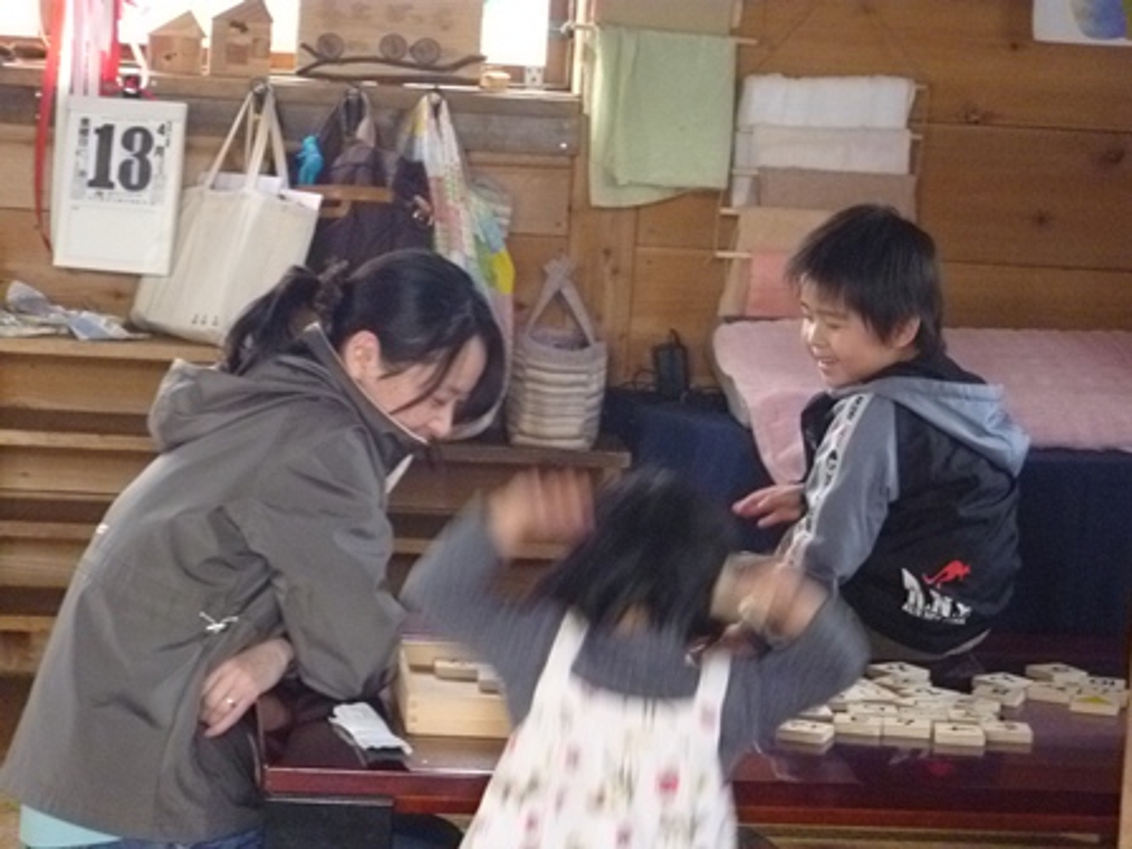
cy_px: 424
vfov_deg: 13.5
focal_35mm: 110
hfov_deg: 17.9
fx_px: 3597
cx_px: 566
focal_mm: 19.5
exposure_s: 1/30
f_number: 5.7
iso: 800
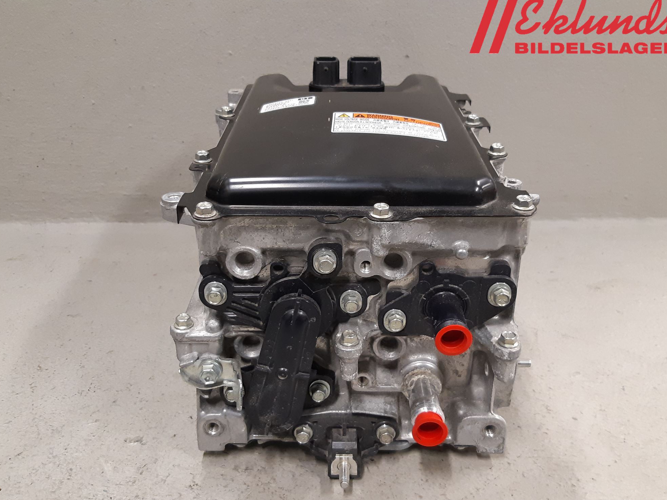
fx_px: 520
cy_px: 256
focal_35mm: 27
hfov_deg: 65.3
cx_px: 331
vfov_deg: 51.3
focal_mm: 3.93
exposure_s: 1/50
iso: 200
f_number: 1.7
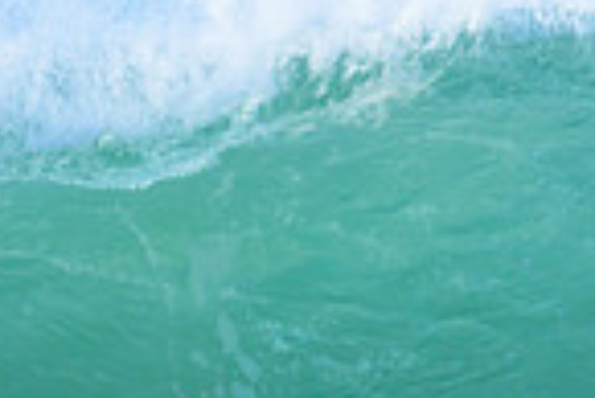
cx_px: 209
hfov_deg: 0.6
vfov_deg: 0.4
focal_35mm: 3206
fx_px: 53040
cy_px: 552
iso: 1100
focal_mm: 800
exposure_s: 1/2000
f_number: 8
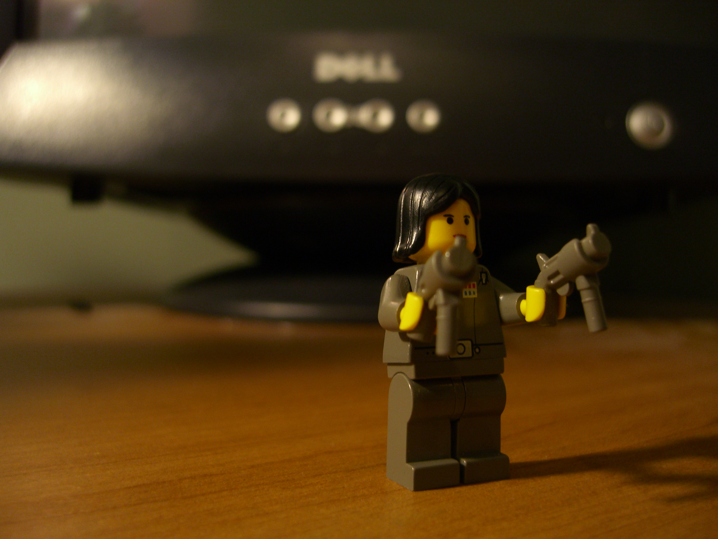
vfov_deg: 37.7
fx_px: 788
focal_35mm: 38
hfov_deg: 49.0
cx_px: 359
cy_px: 270
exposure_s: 1/8
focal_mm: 7.9
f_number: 2.8
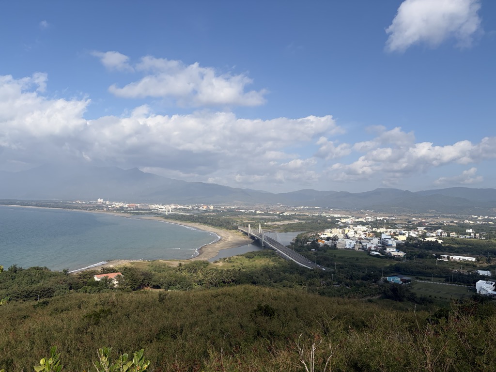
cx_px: 248
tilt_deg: +3.2
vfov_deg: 53.1
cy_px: 186
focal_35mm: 26
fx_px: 373
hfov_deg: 67.3
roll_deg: -1.4
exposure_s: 1/6329
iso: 64
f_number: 1.6
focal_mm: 5.96
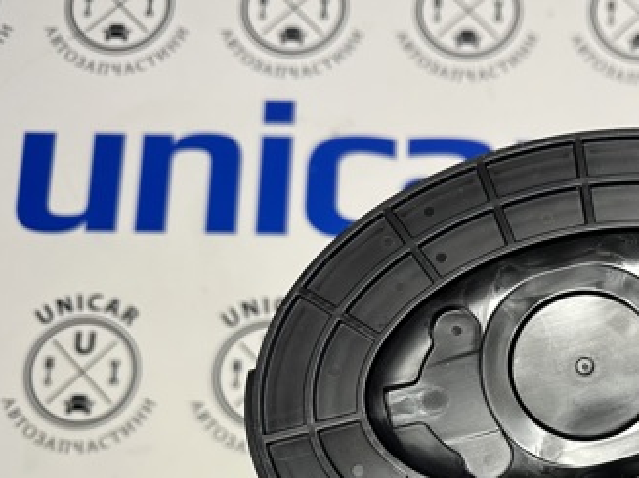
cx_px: 575
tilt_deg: -79.7
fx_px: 867
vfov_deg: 29.5
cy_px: 434
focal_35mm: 47
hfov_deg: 37.8
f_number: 1.78
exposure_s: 1/76
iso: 250
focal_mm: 6.86
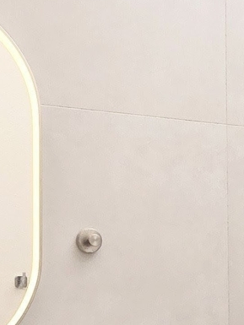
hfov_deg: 20.1
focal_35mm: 72
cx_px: 218
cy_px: 275
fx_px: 676
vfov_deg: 26.4
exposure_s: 1/221
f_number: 2.2
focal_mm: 2.2
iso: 100
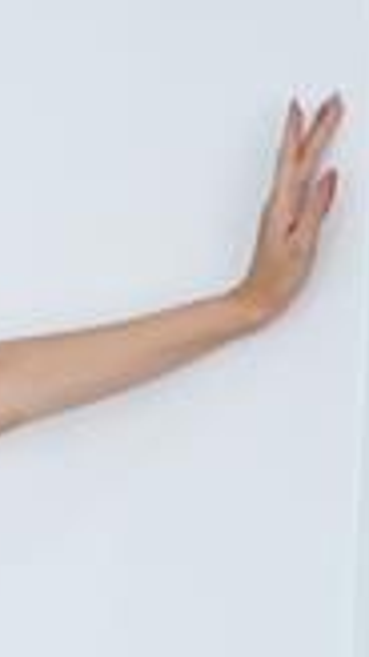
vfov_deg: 8.8
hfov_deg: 4.9
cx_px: -417
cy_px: 965
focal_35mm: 241
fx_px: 4201
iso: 250
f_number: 5.6
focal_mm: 63
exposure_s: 1/100
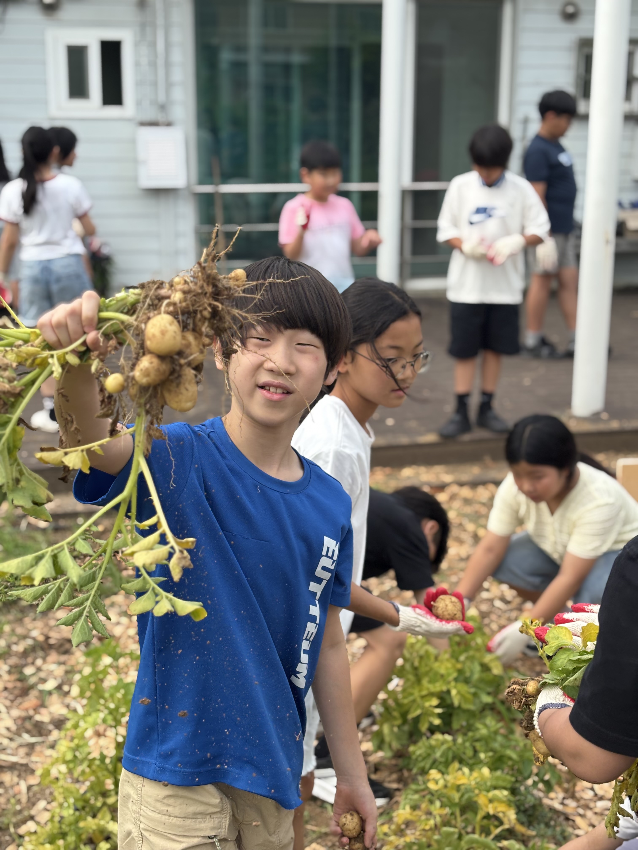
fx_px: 1278
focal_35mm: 52
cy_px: 425
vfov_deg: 36.8
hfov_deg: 28.0
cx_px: 319
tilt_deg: -15.1
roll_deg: +0.4
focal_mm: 5.96
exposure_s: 1/1115
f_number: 1.6
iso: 32
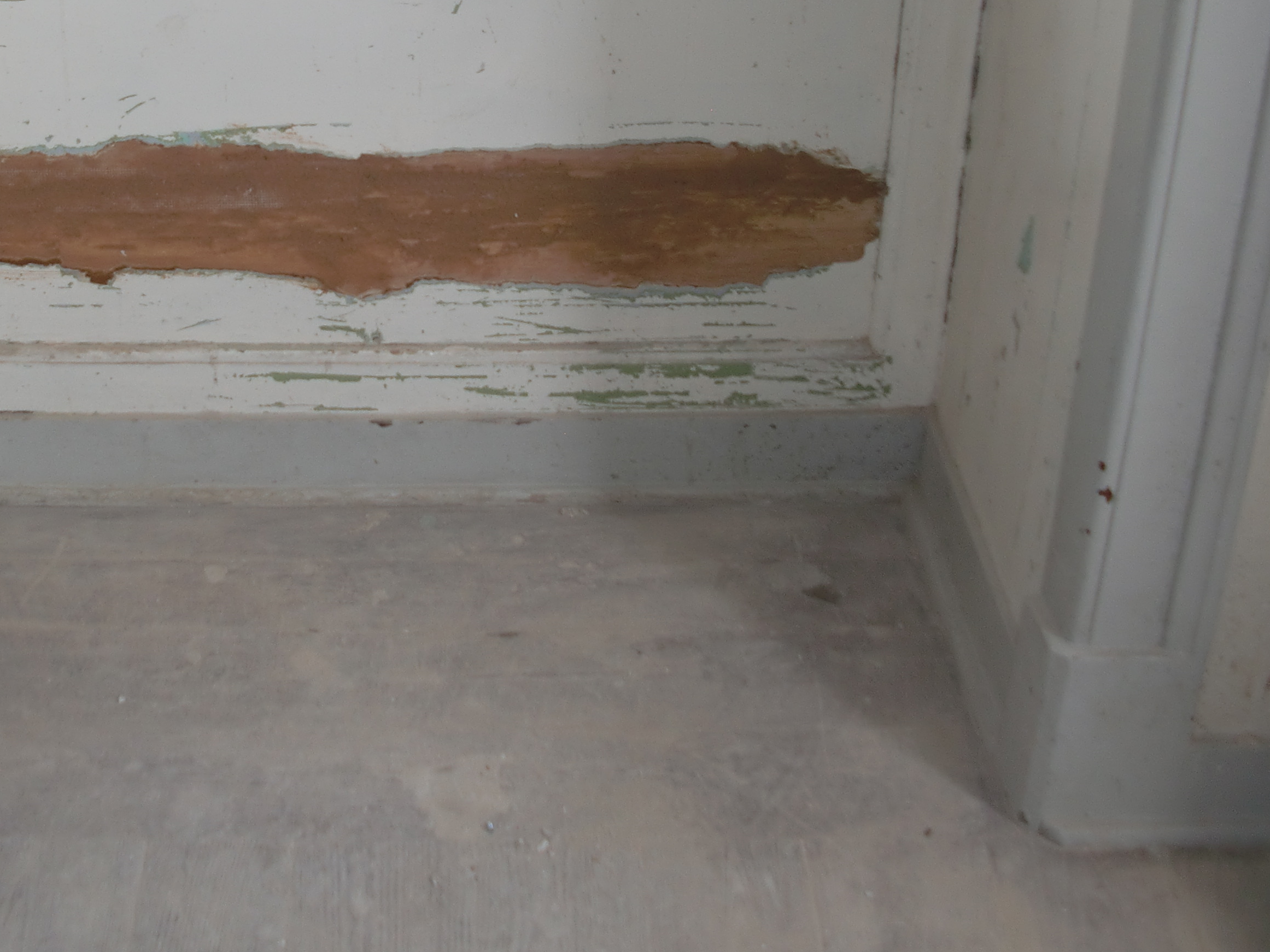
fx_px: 2275
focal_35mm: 62
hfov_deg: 30.8
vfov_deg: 23.2
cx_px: 350
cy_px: 142
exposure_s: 1/125
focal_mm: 6.3
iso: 64
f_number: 2.8
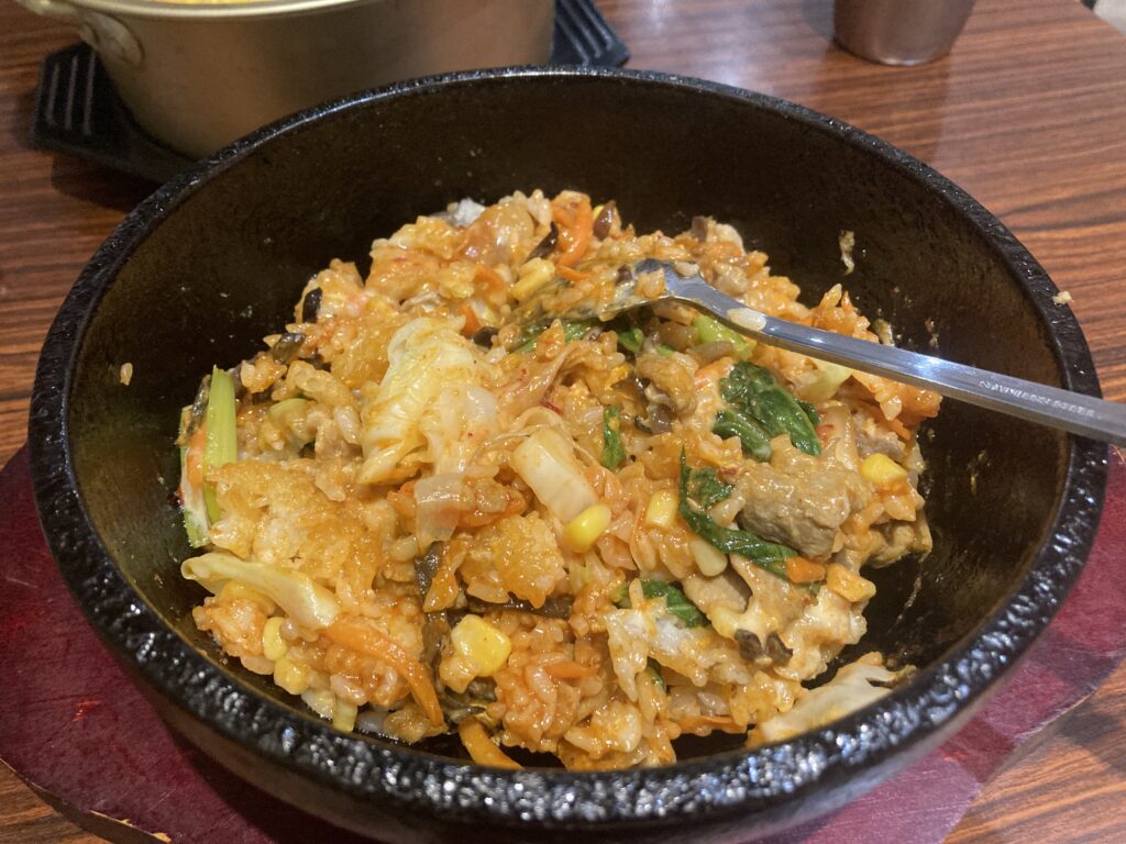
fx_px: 911
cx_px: 563
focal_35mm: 28
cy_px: 422
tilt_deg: -48.5
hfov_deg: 63.4
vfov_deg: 49.7
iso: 400
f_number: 1.8
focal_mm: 3.99
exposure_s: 1/40
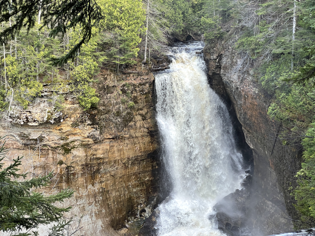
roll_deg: -2.0
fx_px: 473
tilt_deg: -5.6
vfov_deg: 28.0
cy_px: 118
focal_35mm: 52
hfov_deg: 36.8
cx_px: 158
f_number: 2
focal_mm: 6
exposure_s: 1/122
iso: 40
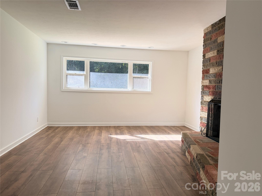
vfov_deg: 56.8
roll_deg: -1.0
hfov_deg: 71.6
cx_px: 131
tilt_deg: -3.8
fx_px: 182
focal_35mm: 24
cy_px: 98
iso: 125
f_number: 1.78
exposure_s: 1/189
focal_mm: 6.76
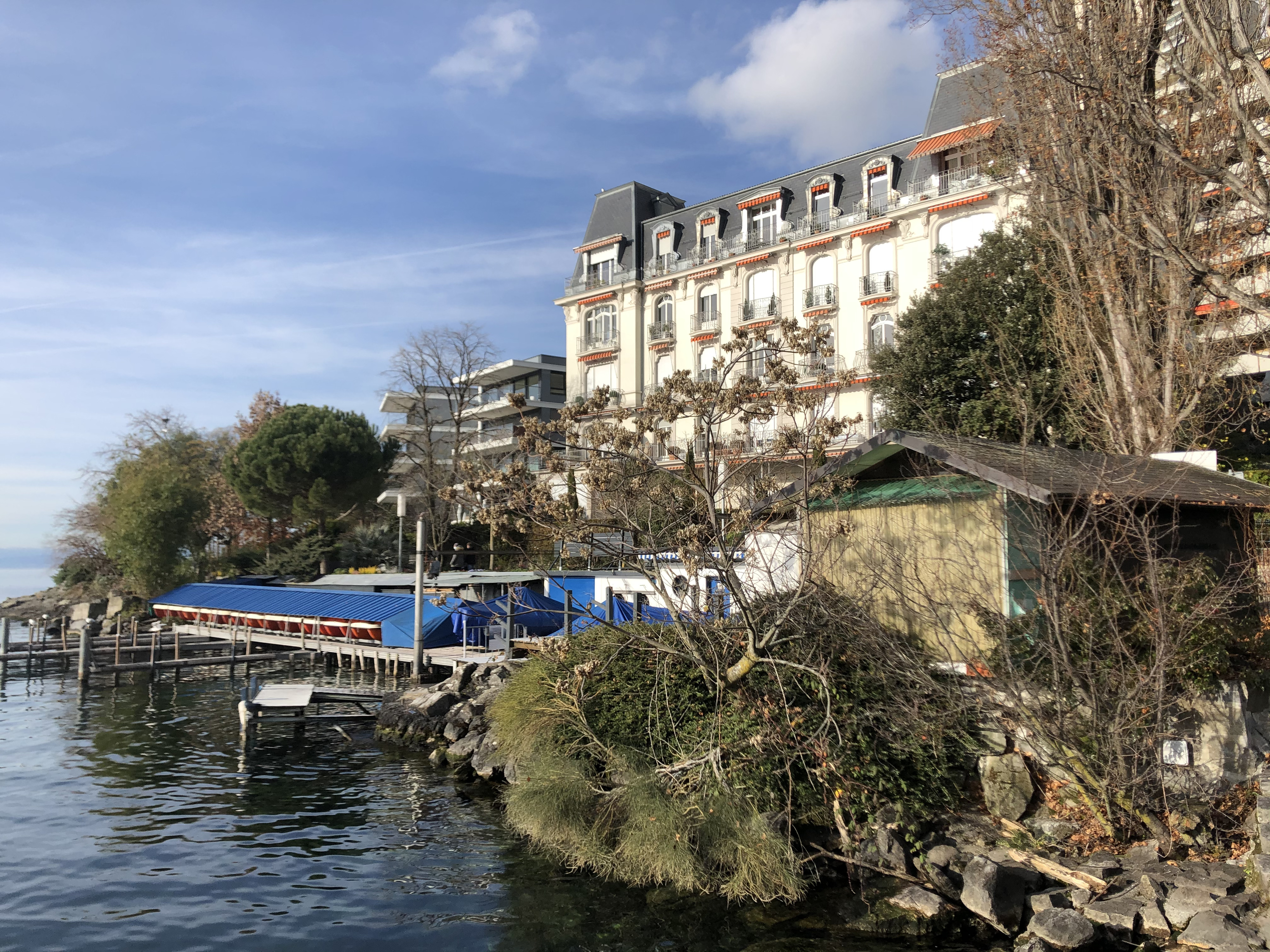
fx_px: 1027
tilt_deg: +4.5
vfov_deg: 49.7
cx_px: 635
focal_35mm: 28
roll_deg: +1.4
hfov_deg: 63.4
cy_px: 476
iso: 20
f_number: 1.8
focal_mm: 4
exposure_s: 1/1779
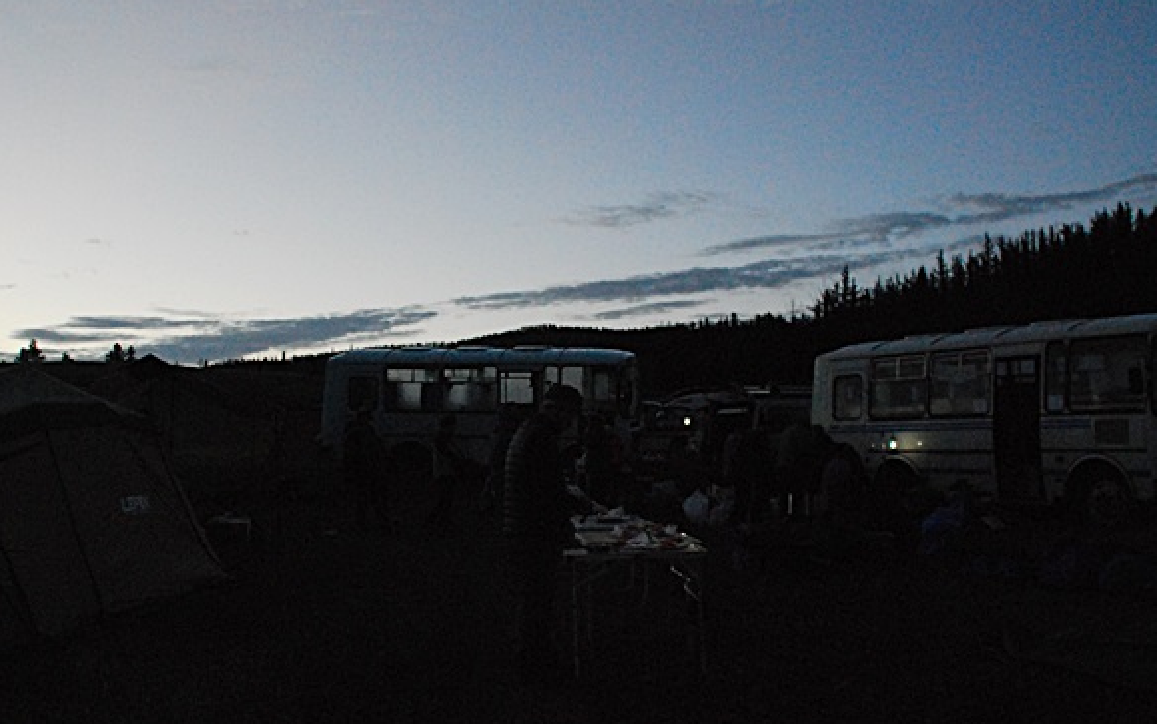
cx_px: 461
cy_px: 387
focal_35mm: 38
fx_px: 1199
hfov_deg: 51.2
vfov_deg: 33.6
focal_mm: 18
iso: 1600
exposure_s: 1/320
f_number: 3.5
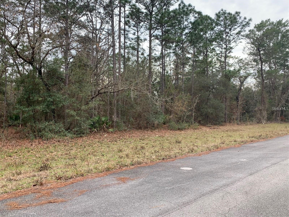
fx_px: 217
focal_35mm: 26
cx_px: 144
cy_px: 108
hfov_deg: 67.3
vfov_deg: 53.1
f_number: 1.8
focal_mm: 4.25
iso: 25
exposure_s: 1/173
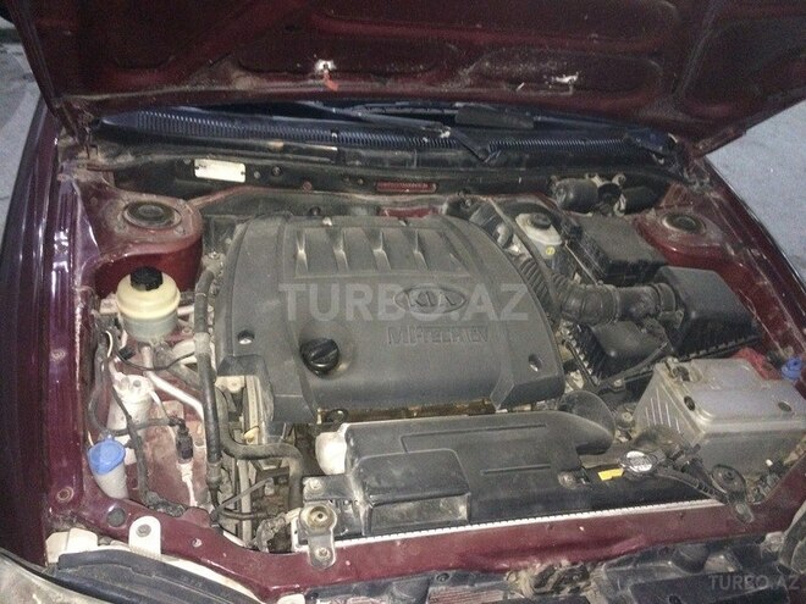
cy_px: 302
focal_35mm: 29
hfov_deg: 61.7
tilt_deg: -34.8
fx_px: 675
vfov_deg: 48.2
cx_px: 403
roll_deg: -8.4
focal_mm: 4.15
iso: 500
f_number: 2.2
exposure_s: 1/17
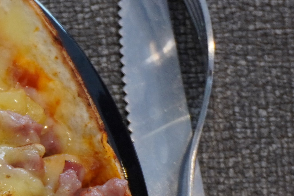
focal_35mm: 183
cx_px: -223
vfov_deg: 7.3
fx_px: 1497
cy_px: 321
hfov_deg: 10.6
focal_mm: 27
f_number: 4.5
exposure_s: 1/60
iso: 400
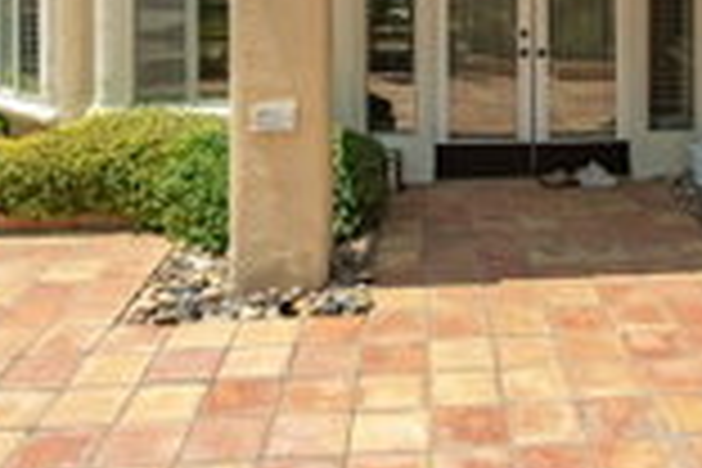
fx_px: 838
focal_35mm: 43
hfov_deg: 44.3
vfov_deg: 25.6
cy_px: -180
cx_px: 506
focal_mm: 14
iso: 200
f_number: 10
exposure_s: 1/400
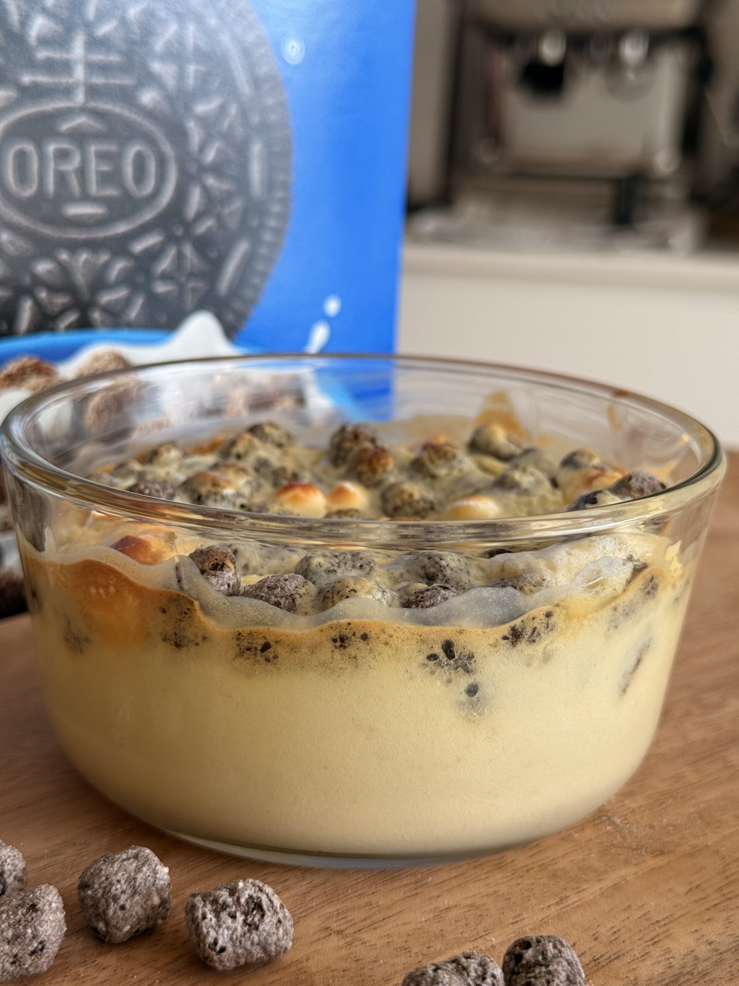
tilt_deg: -14.3
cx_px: 370
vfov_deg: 39.7
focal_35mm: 48
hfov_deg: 30.3
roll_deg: -2.8
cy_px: 493
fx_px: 1366
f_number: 1.78
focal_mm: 6.76
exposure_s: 1/143
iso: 64
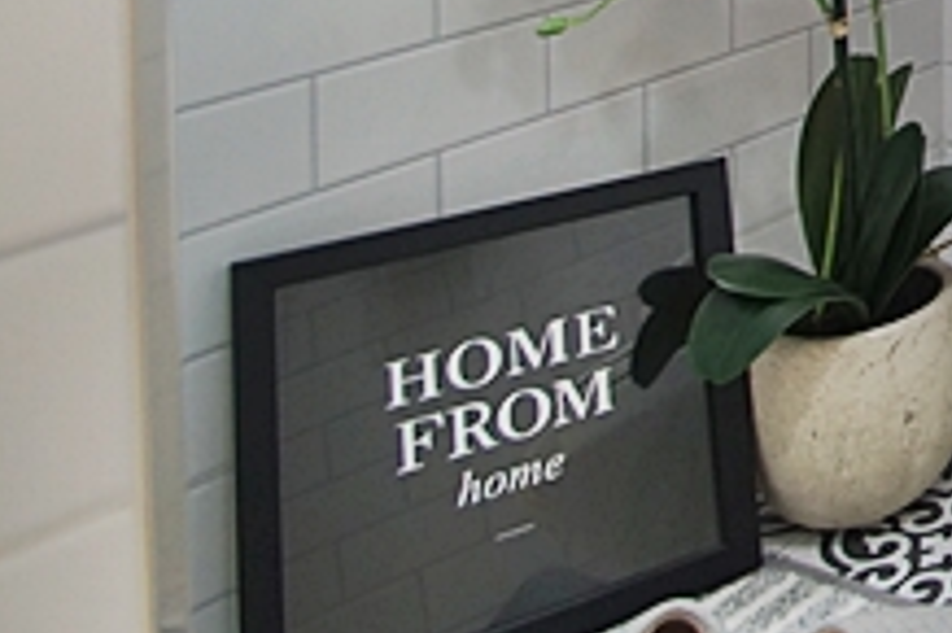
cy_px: -463
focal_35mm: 55
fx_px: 1453
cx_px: 1673
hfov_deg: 22.6
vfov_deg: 19.4
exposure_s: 1/50
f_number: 4
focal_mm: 10
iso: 400
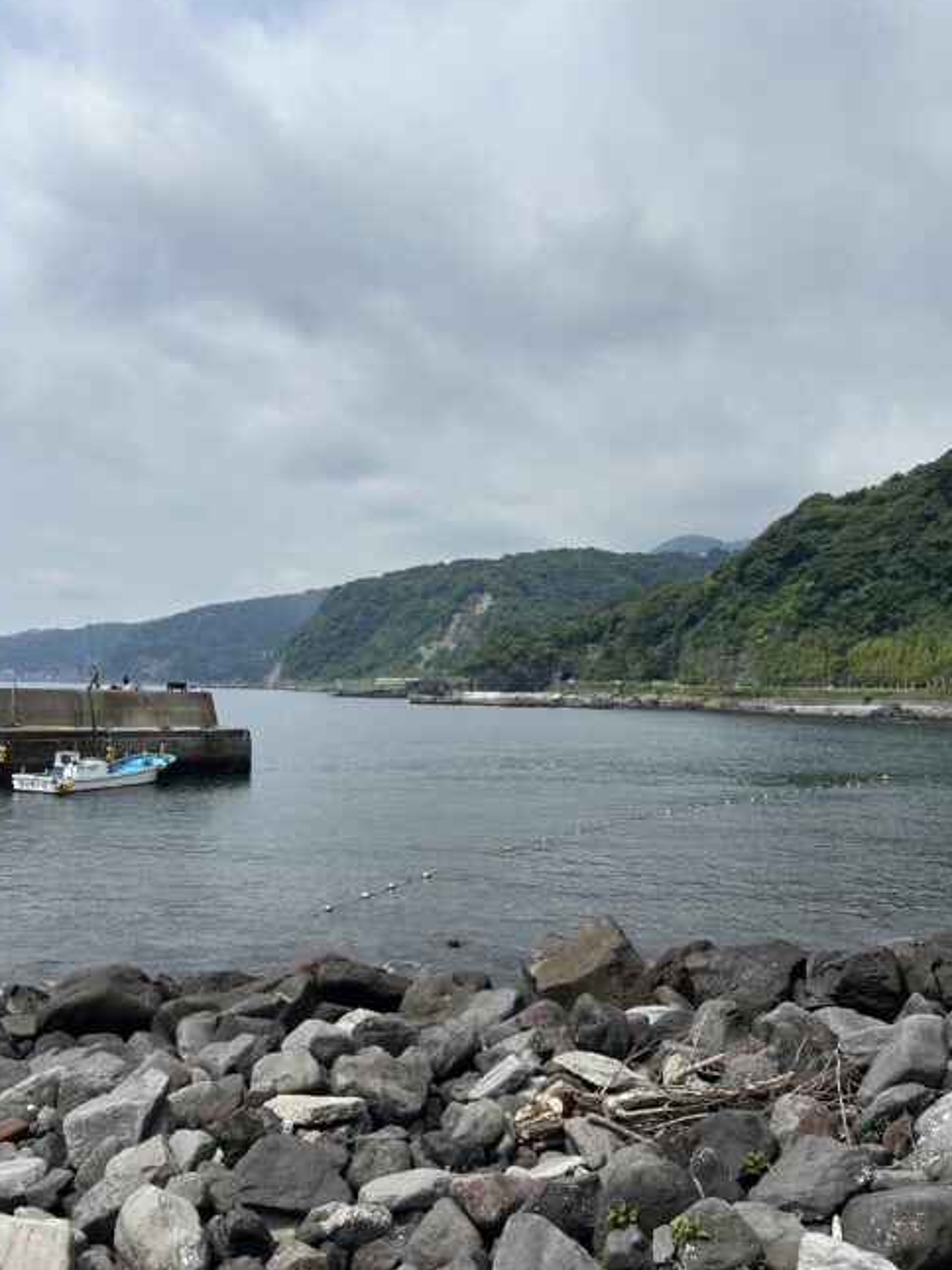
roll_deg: -2.1
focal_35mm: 29
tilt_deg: +4.3
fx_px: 1064
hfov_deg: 48.2
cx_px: 448
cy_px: 631
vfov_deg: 61.7
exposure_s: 1/6993
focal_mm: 5.7
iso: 50
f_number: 1.5
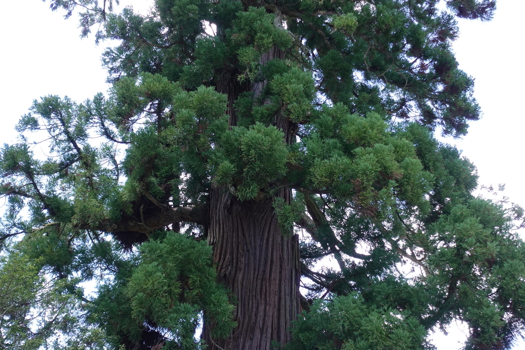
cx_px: 262
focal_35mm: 50
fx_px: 729
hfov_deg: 39.6
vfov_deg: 27.0
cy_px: 175
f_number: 2.8
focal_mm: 18.51
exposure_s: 1/320
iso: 250
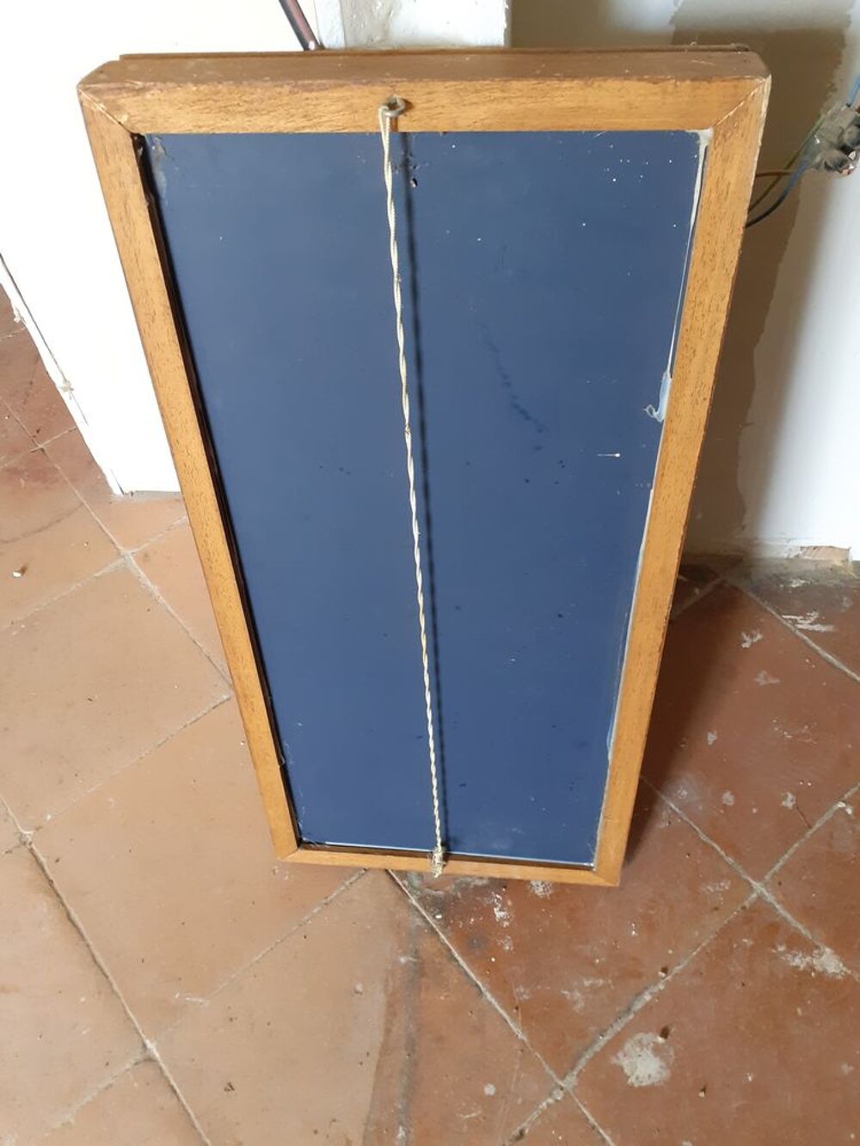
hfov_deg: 51.4
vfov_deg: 65.3
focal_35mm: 27
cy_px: 573
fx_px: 894
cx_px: 430
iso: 200
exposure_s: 1/50
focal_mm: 3.6
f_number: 1.9
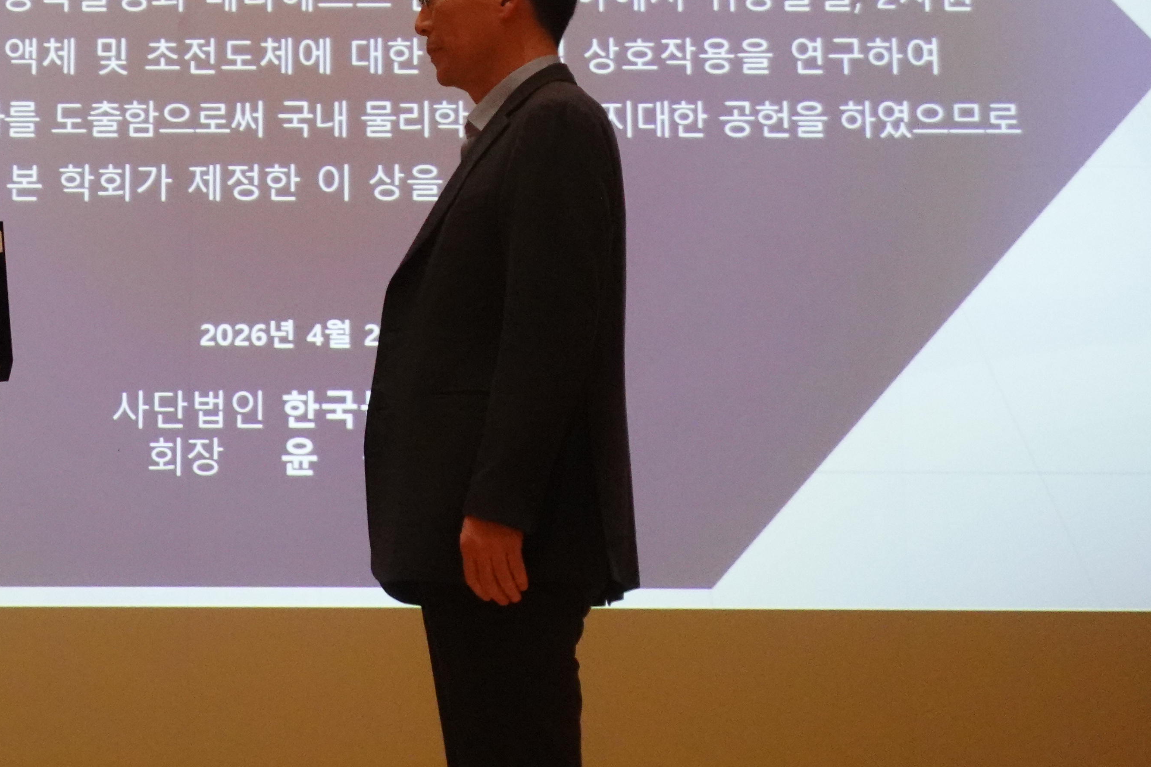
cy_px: 30
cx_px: 250
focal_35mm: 125
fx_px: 3996
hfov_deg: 16.3
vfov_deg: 10.9
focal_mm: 22.74
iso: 3200
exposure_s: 1/200
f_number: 2.8
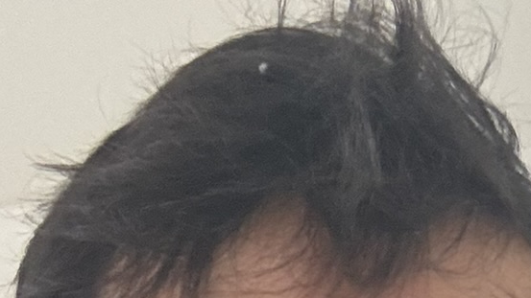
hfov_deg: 16.6
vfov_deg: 8.3
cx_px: 706
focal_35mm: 121
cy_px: 928
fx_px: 1704
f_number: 1.9
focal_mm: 2.69
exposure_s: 1/60
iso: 200
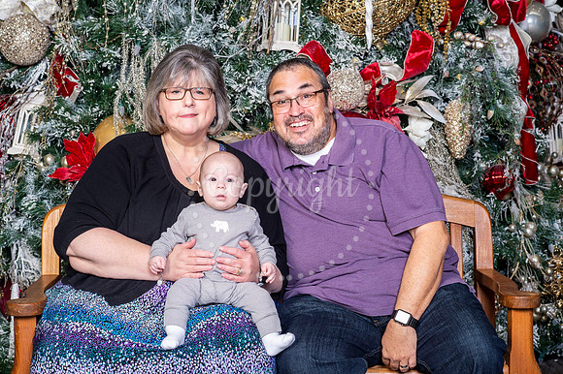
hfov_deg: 23.9
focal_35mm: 85
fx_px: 1328
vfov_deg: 16.1
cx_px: 282
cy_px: 187
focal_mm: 85
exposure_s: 1/125
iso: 400
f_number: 8
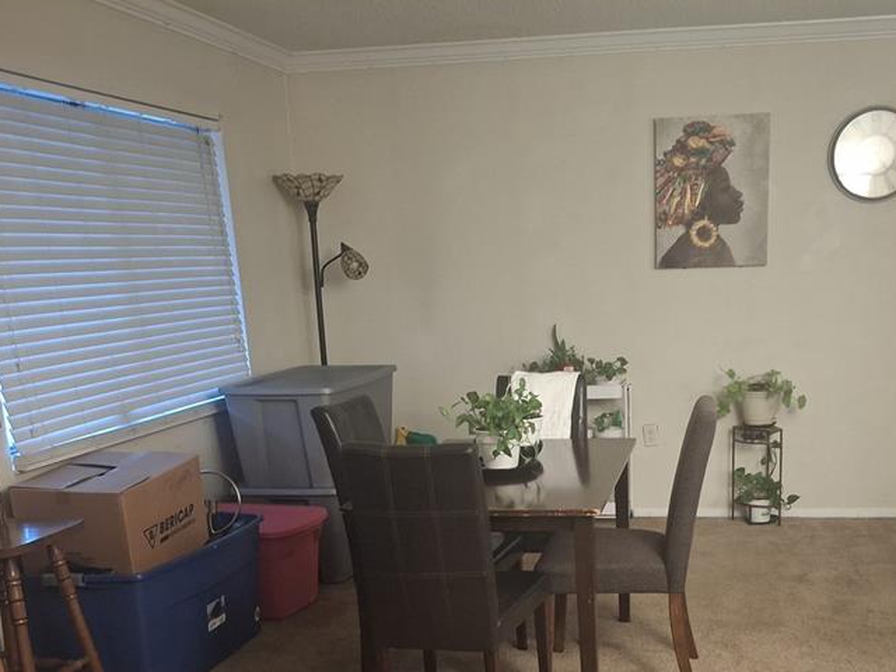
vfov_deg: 35.0
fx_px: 1035
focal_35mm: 40
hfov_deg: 46.3
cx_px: 577
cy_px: 526
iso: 500
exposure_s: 1/20
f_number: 1.8
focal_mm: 4.69
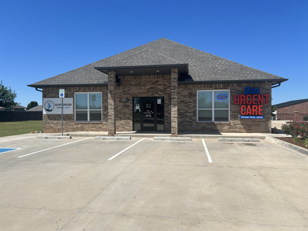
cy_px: 116
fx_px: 231
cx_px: 154
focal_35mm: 26
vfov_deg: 53.1
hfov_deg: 67.3
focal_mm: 5.7
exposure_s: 1/3257
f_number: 1.5
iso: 50
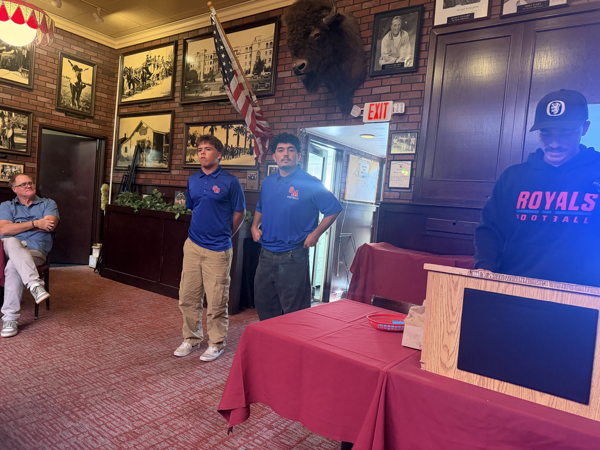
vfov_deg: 56.8
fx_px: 416
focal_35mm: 24
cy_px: 225
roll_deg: -4.2
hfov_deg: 71.6
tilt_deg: -2.3
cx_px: 300
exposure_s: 1/40
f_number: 1.78
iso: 640
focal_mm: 6.76
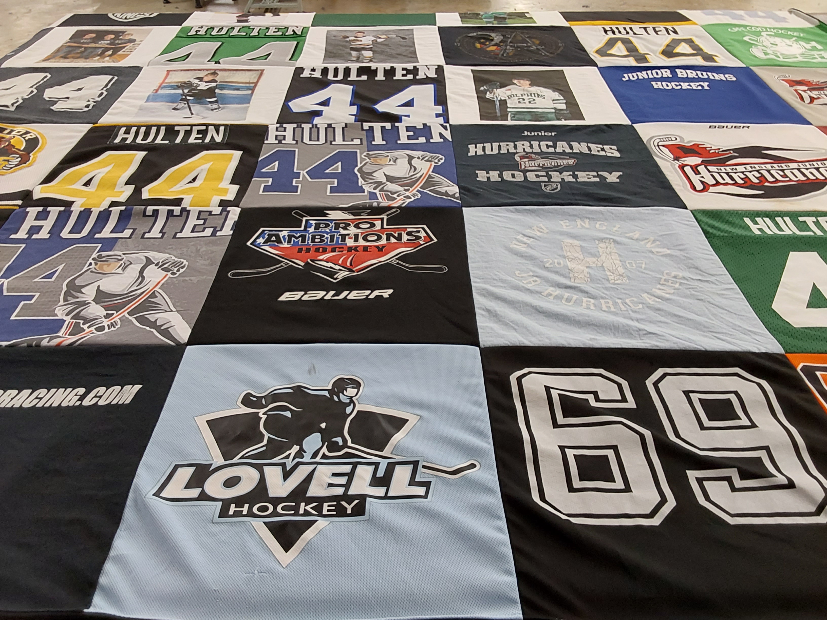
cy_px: 310
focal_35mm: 28
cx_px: 414
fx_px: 669
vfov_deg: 49.7
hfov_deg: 63.4
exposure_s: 1/60
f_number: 1.9
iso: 125
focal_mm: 2.91
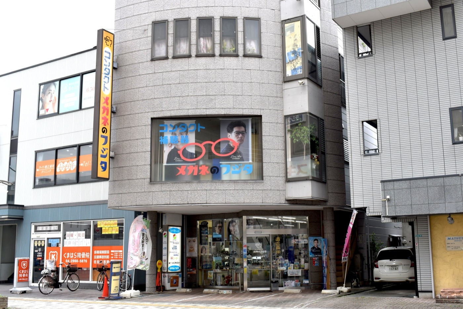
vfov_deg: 33.0
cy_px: 154
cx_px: 232
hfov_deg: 47.9
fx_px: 521
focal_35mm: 40
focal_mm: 27
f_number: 8
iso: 400
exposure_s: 1/250
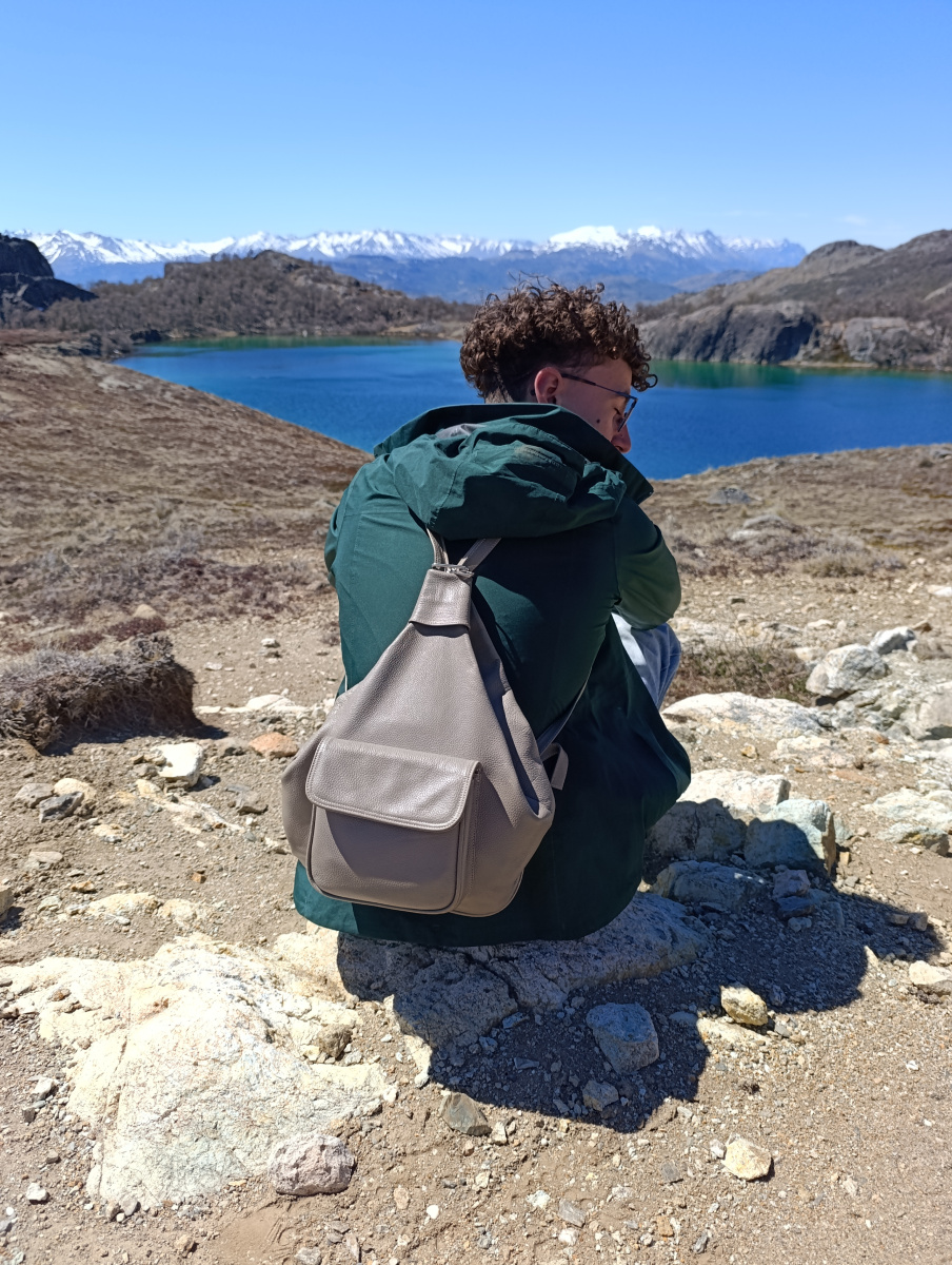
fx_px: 841
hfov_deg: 59.0
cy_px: 632
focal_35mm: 23
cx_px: 476
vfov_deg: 73.8
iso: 50
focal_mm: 6.14
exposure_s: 1/687
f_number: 1.6
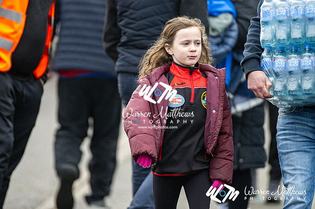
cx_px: 158
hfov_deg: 4.6
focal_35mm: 450
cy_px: 104
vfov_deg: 3.1
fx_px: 3935
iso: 900
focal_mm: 300
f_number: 2.8
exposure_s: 1/1600
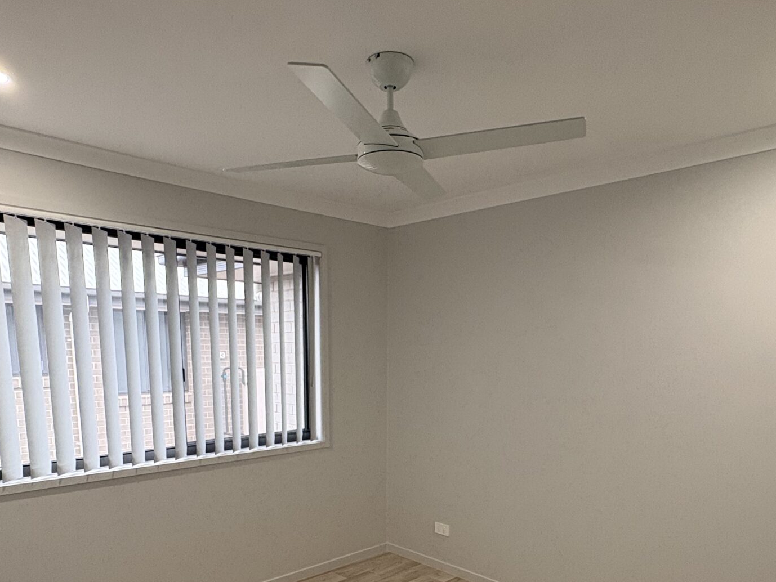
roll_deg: +0.5
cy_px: 442
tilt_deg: -7.7
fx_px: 583
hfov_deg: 67.3
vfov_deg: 50.7
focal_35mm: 26
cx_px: 397
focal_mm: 2.22
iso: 160
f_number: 2.2
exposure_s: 1/100
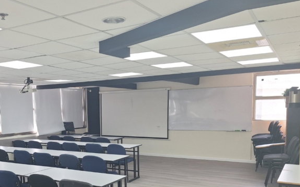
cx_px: 93
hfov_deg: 51.5
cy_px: 140
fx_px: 302
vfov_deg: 33.7
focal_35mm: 37
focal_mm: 5.54
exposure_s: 1/129
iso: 40
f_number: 1.8
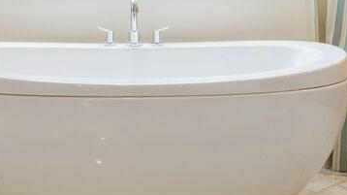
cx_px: 120
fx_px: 745
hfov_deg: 26.1
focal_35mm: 81
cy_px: -64
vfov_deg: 14.2
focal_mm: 16
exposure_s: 1/10
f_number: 8
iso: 800
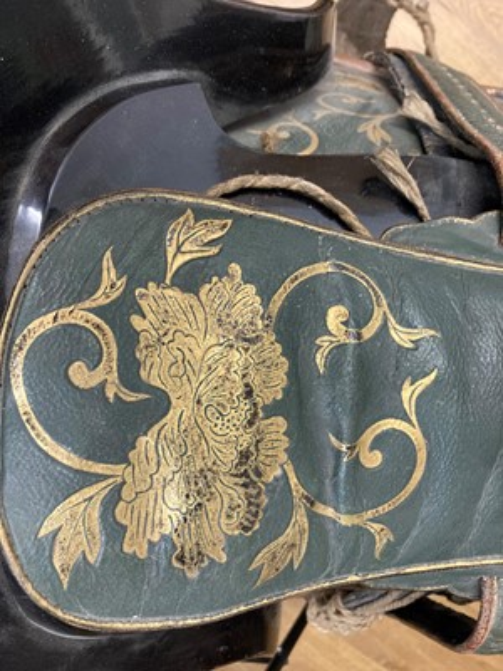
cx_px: 252
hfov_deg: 49.7
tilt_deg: -82.0
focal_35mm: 28
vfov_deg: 63.4
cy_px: 336
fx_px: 542
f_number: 1.8
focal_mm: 3.99
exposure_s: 1/50
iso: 250
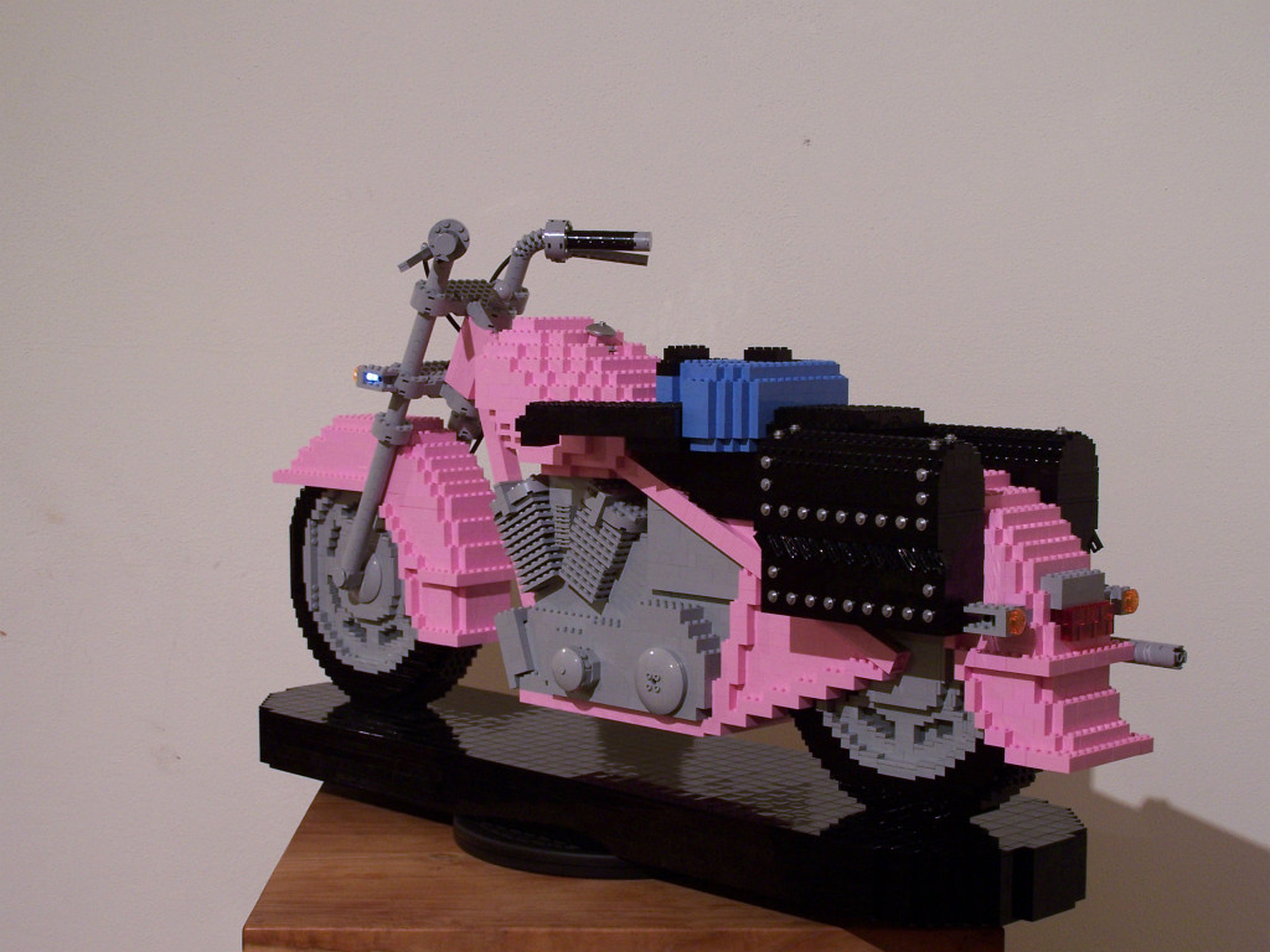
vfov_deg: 22.9
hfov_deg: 30.3
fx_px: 2348
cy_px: 476
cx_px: 635
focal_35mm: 64
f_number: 3.2
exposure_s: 1/2
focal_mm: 10.7
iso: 80
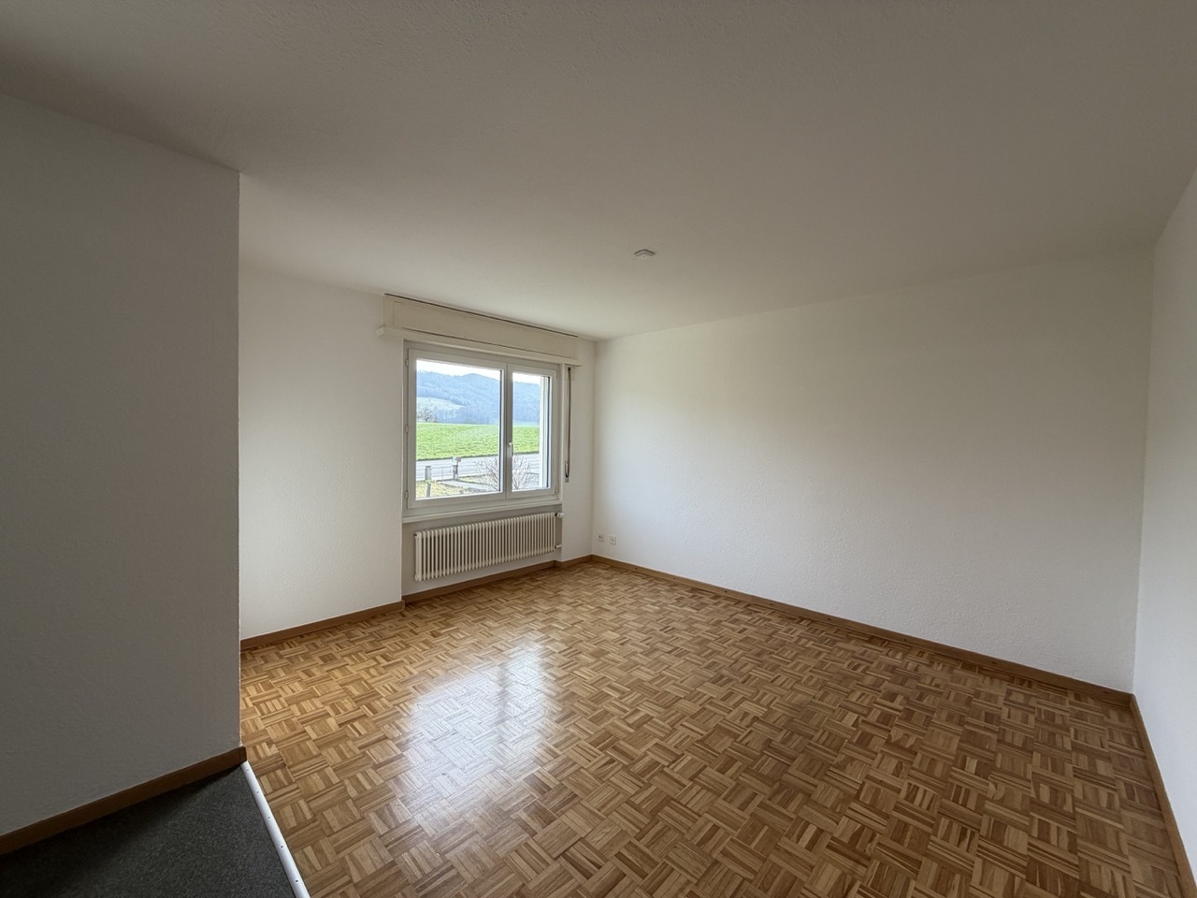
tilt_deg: -1.2
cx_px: 598
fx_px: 484
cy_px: 449
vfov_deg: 85.7
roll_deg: -0.3
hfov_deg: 102.1
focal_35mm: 14
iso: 80
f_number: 2.2
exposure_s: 1/121
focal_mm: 2.22
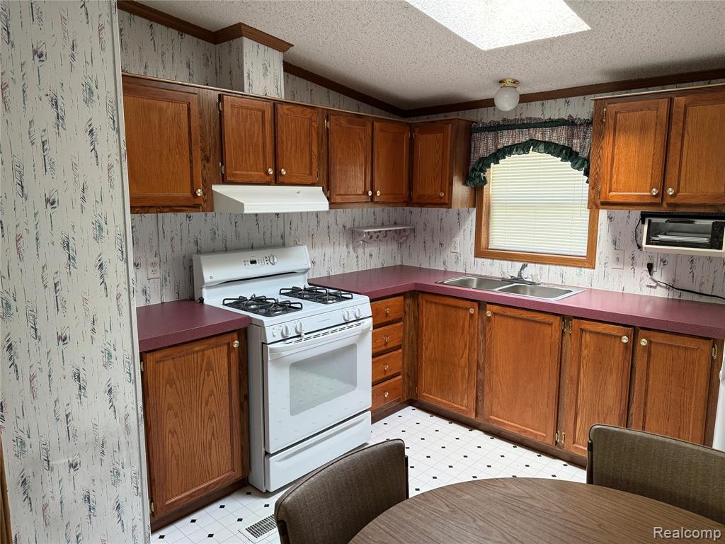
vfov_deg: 56.8
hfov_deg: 71.6
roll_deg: -0.5
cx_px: 362
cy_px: 272
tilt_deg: -7.0
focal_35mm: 24
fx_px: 503
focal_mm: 6.76
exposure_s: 1/60
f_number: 1.78
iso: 250
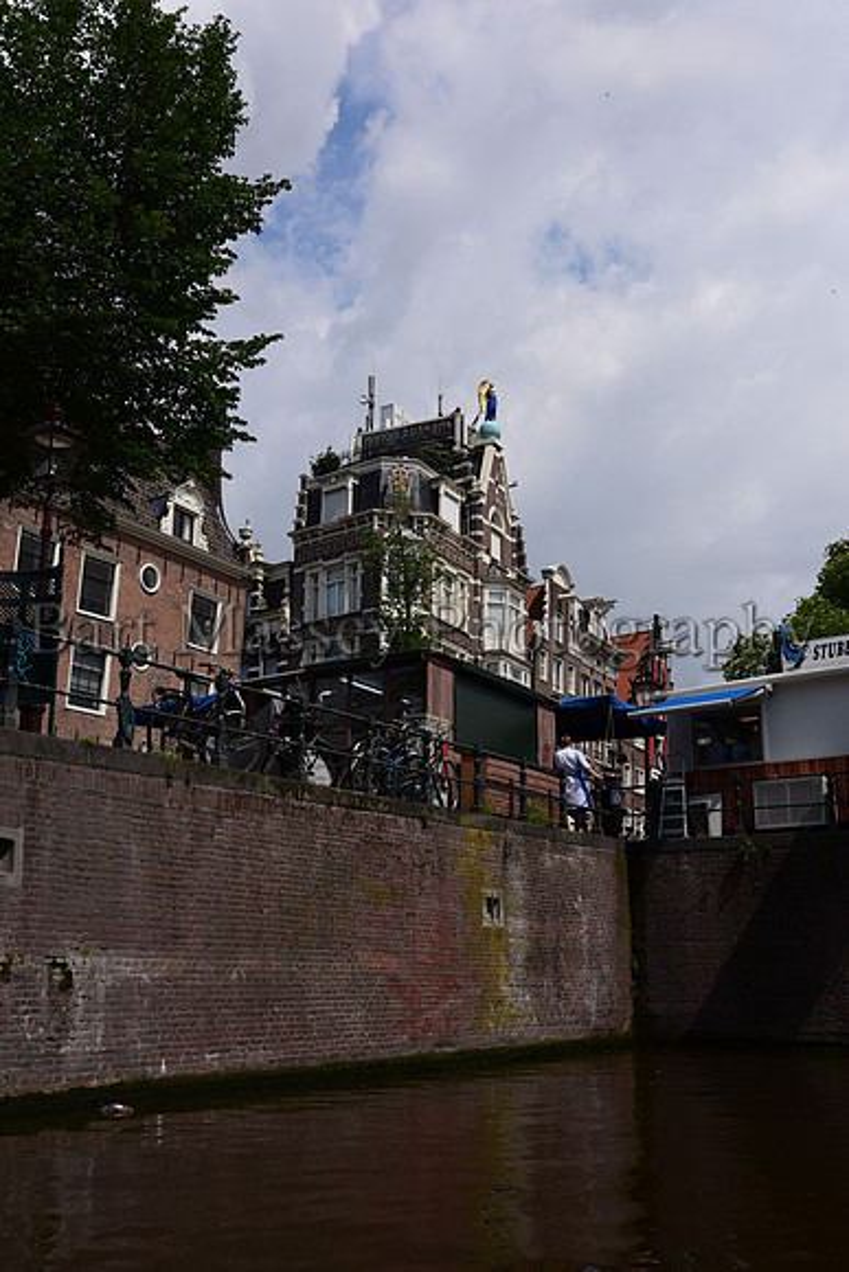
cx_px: 424
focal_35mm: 36
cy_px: 636
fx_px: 1273
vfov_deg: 53.1
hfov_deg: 36.9
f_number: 9
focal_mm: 36
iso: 72
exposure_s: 1/320
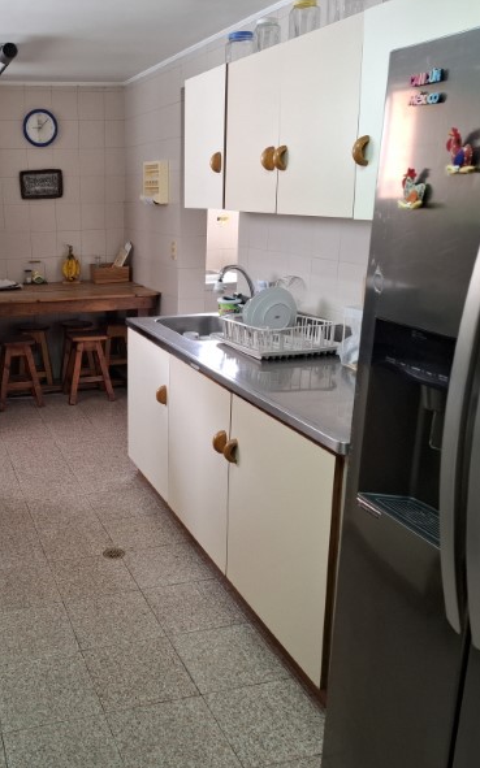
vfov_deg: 58.2
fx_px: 691
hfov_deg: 36.9
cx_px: 94
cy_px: 379
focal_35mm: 33
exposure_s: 1/60
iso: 200
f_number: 1.8
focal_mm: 5.54
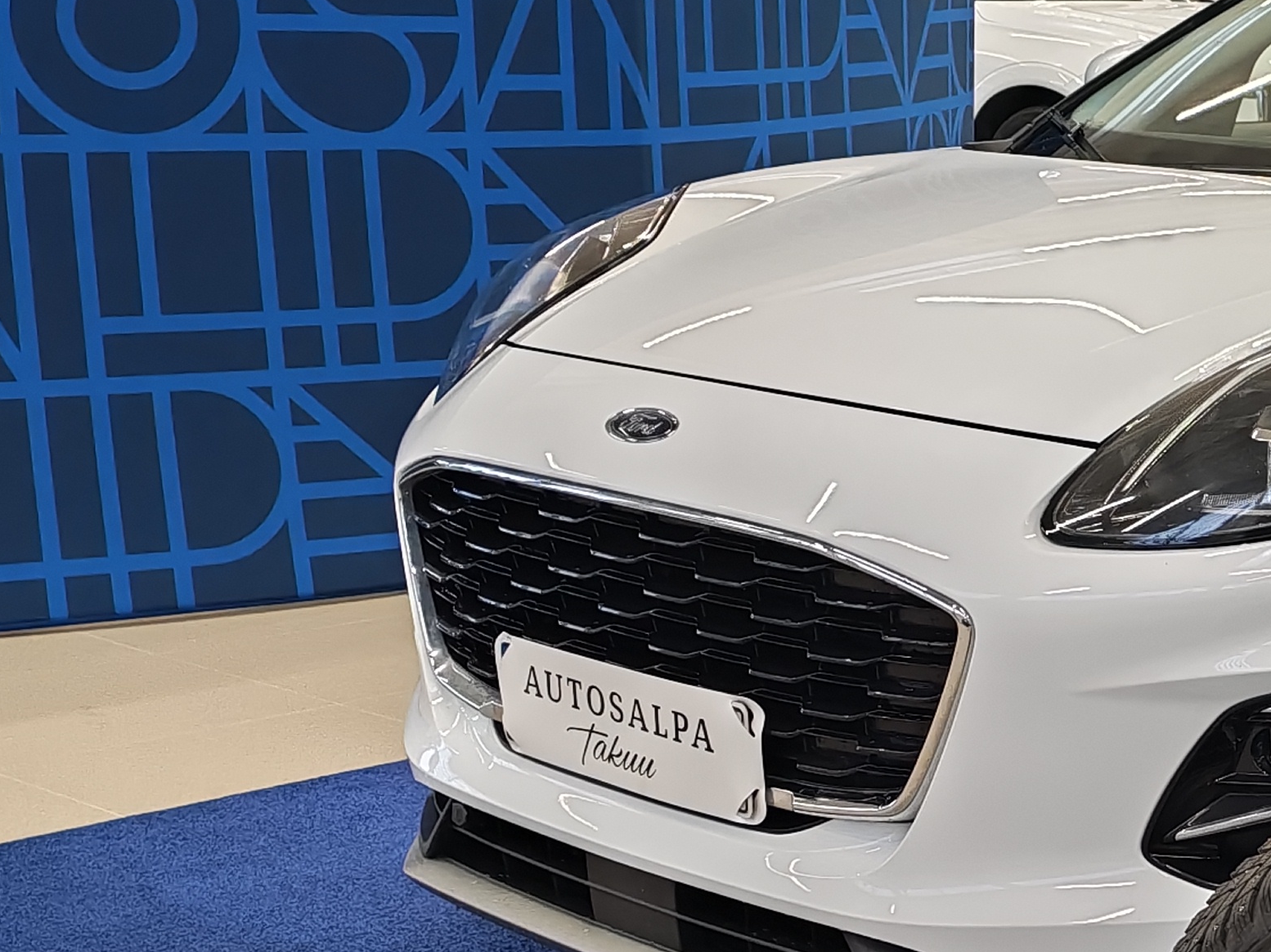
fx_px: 3194
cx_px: 1484
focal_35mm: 87
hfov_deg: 21.1
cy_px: 556
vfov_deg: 17.0
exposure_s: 1/120
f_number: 1.9
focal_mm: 6.12
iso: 640
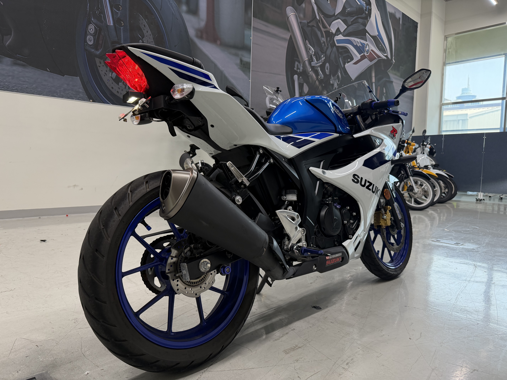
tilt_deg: -4.8
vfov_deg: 56.8
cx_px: 254
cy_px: 190
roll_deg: -1.9
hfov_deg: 71.6
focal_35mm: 24
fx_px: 352
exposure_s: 1/120
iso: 250
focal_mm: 6.76
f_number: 1.78
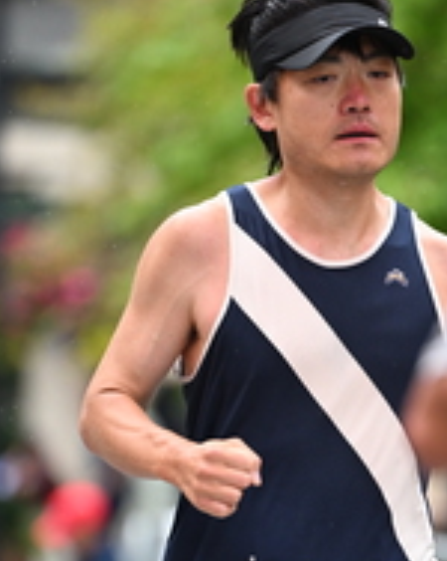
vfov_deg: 3.5
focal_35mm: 549
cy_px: 370
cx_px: 261
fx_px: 9093
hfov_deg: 2.8
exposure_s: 1/1600
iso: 1250
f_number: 2.8
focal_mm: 200
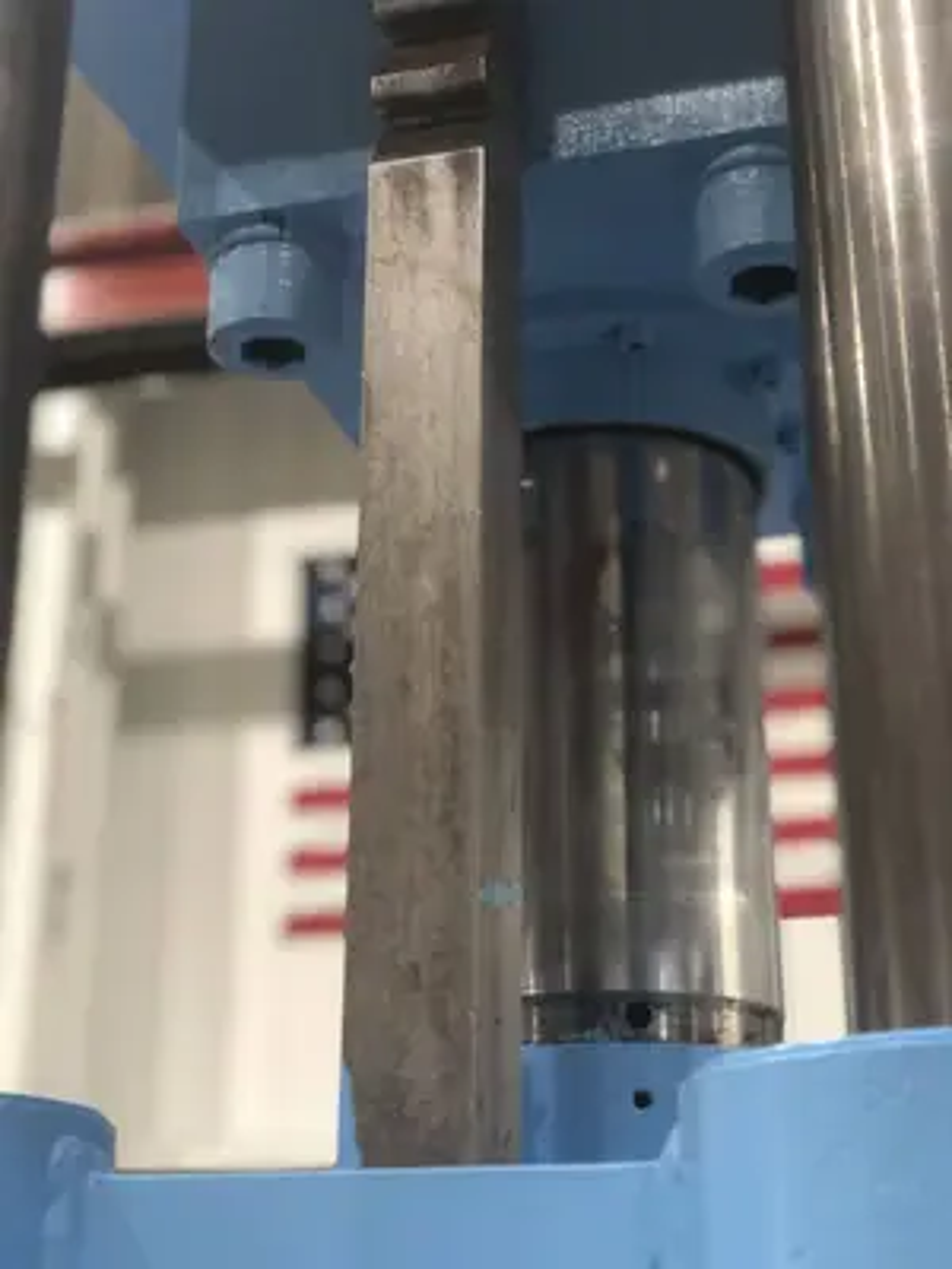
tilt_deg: +20.4
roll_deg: -0.1
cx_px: 476
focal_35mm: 52
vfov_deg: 36.8
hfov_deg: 28.0
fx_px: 1907
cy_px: 634
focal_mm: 6
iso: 80
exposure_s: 1/40
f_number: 2.4
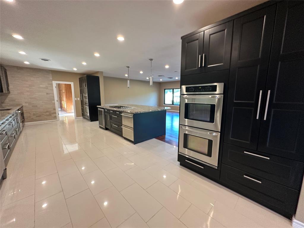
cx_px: 152
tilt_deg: -2.4
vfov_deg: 85.7
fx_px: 123
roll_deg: -1.6
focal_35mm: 14
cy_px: 114
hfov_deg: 102.1
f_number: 2.2
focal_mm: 2.22
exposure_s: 1/60
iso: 250
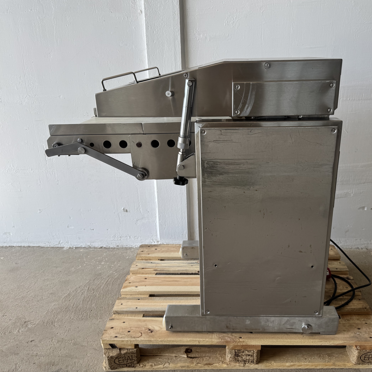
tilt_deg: -19.7
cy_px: 183
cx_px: 217
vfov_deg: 55.6
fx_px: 353
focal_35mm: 29
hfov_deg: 55.3
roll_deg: +0.8
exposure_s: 1/853
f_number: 1.78
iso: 80
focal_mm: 6.76
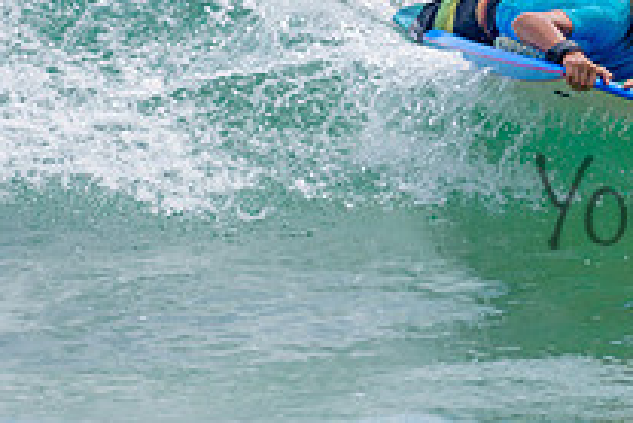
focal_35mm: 1708
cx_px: 650
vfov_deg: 0.8
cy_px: 42
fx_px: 30052
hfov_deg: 1.2
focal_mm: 500
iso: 140
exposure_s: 1/2000
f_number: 5.6
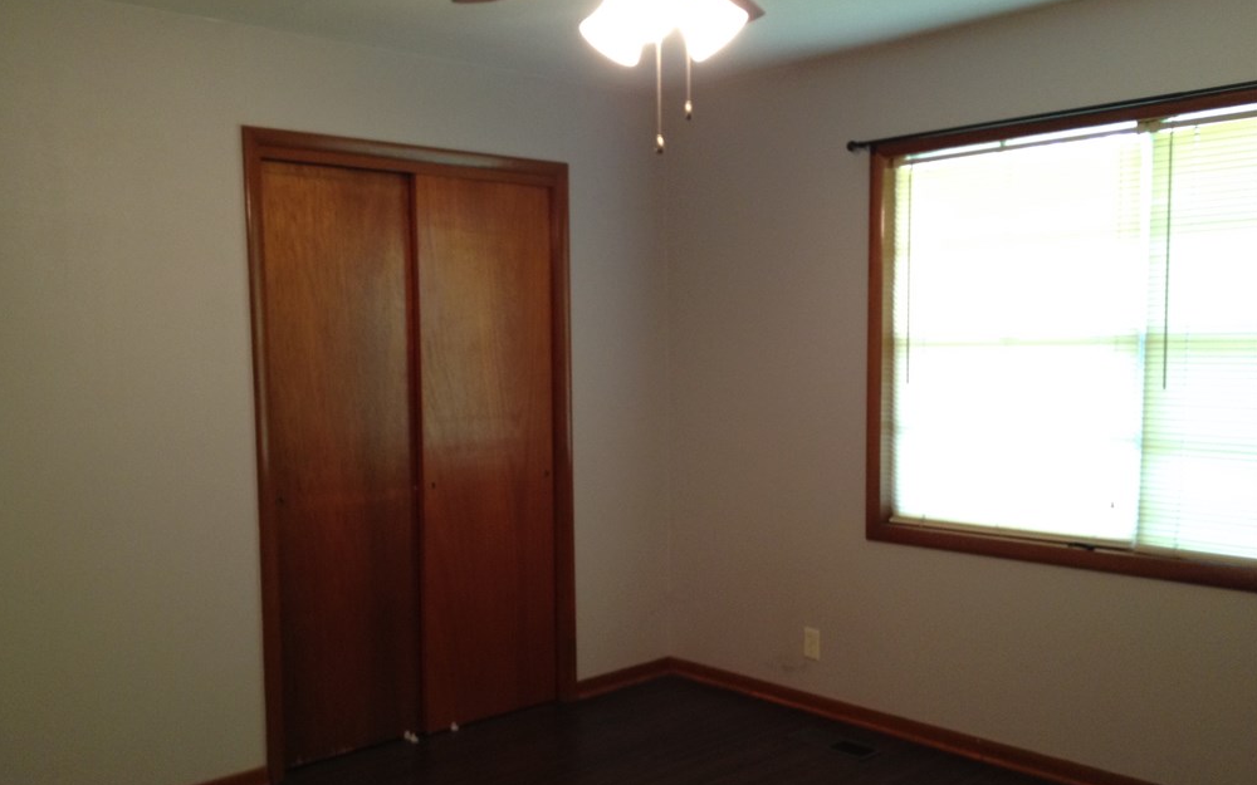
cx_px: 617
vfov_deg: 33.5
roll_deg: +1.6
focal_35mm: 38
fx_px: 1302
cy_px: 450
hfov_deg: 51.5
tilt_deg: -8.7
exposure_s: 1/20
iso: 125
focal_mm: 4.28
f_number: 2.4
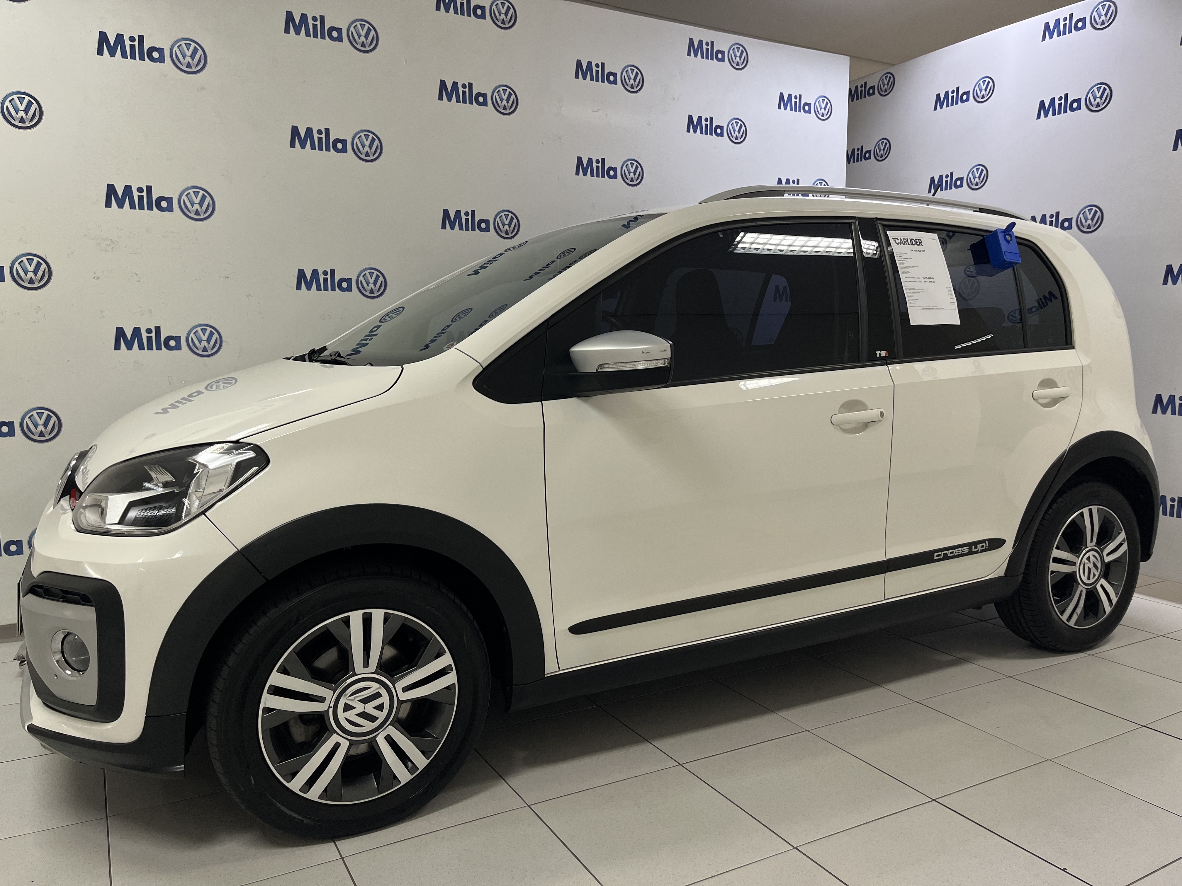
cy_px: 443
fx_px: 888
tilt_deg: -5.9
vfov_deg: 53.1
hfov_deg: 67.3
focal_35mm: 26
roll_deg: +0.2
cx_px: 591
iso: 125
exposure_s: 1/120
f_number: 1.6
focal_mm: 5.1
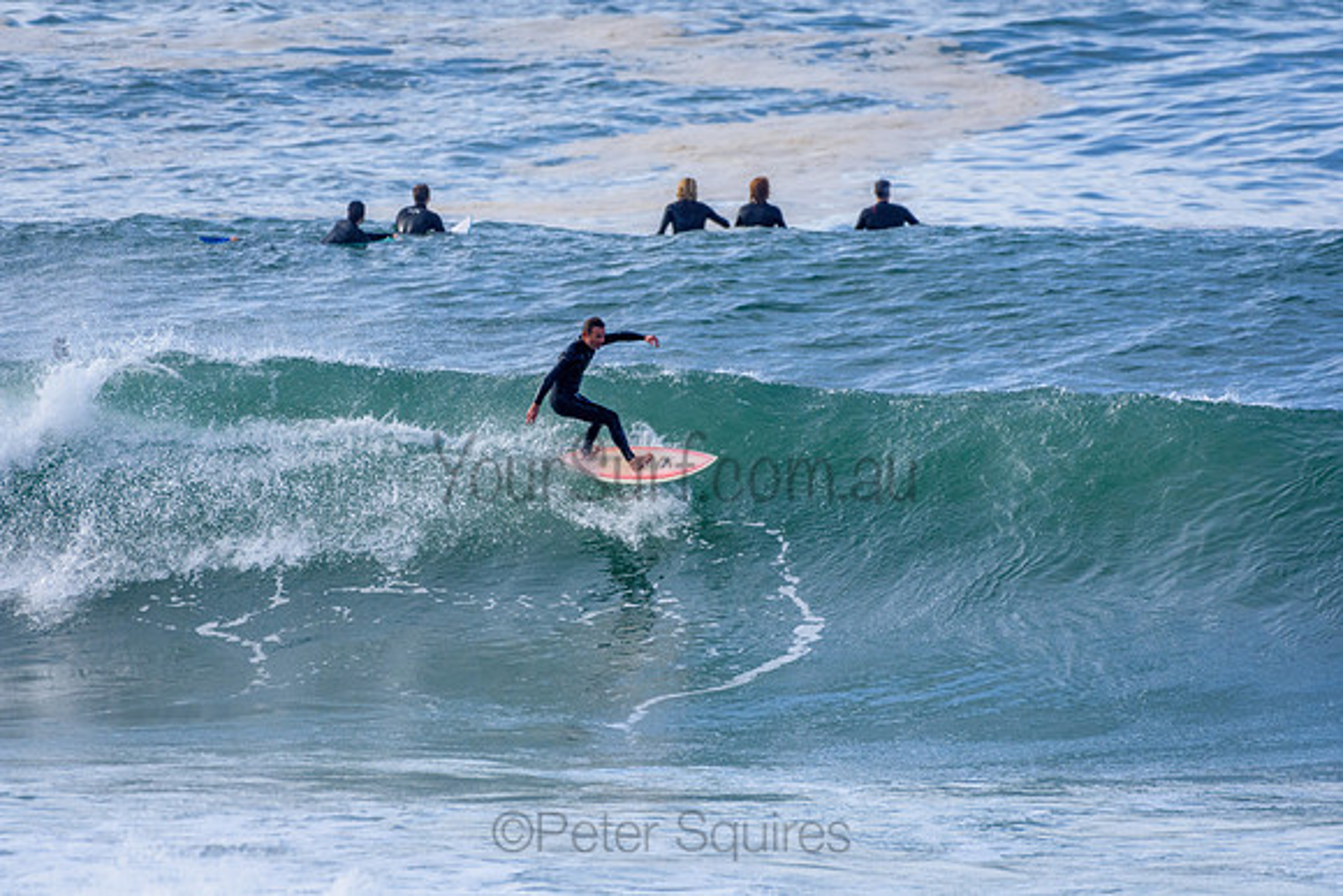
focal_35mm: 750
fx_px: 27984
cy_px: 448
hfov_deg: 2.7
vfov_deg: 1.8
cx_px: 672
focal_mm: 500
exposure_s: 1/2000
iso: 560
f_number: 5.6
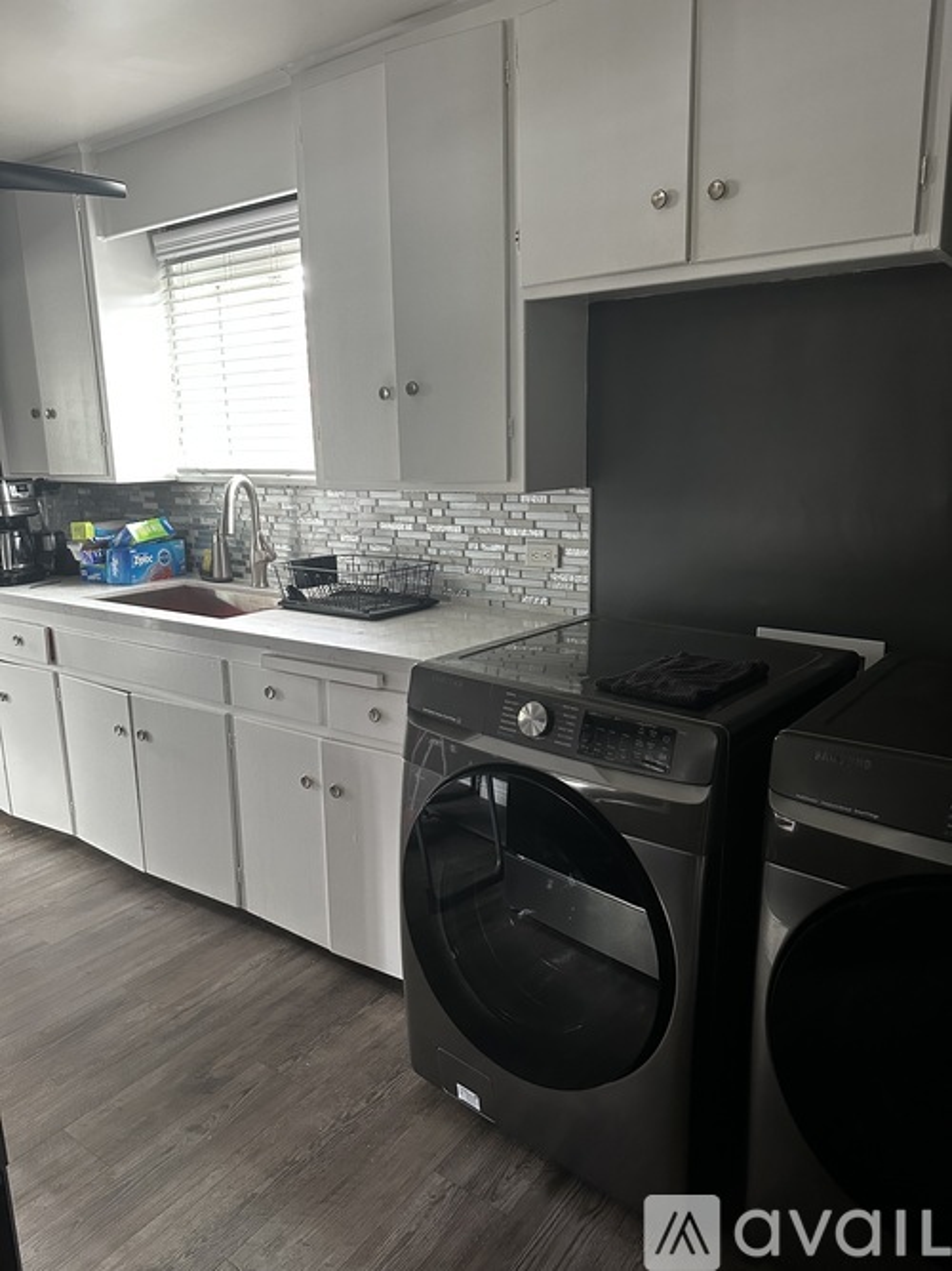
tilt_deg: -13.3
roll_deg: +0.6
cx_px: 476
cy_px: 636
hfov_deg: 56.8
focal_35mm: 24
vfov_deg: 71.6
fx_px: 880
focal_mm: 6.86
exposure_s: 1/60
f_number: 1.78
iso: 500
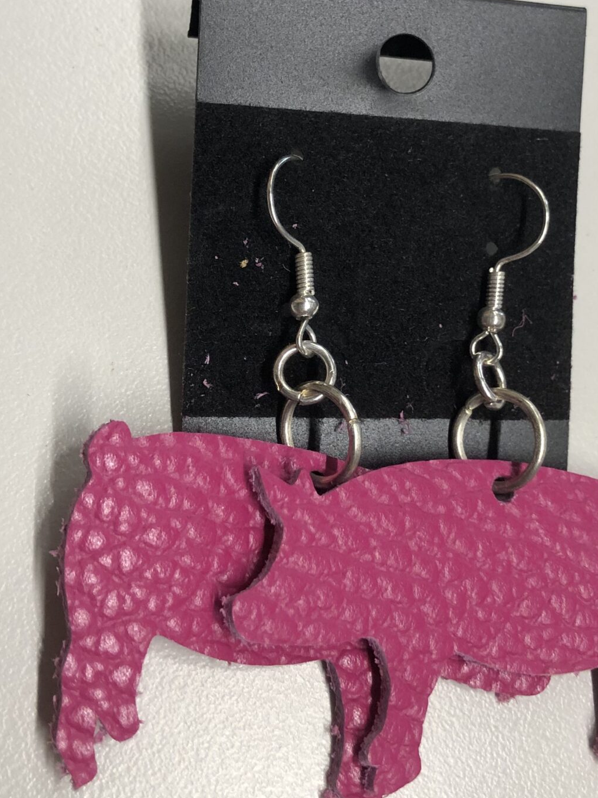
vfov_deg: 35.9
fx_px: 1221
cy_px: 280
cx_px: 376
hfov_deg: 27.4
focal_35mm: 53
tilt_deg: -66.0
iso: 32
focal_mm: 3.99
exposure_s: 1/30
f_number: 1.8
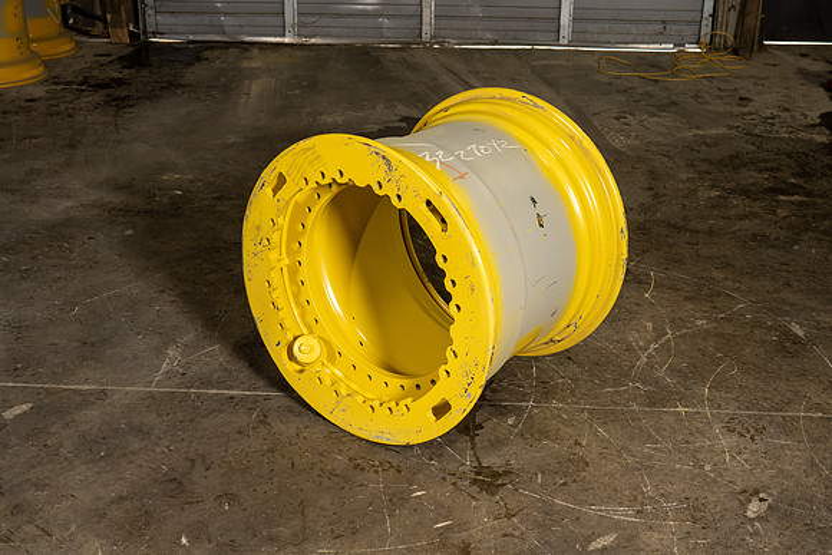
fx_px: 1063
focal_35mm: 46
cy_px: 278
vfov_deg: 29.3
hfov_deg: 42.7
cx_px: 416
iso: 800
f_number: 5.6
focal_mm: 46
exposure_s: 1/125
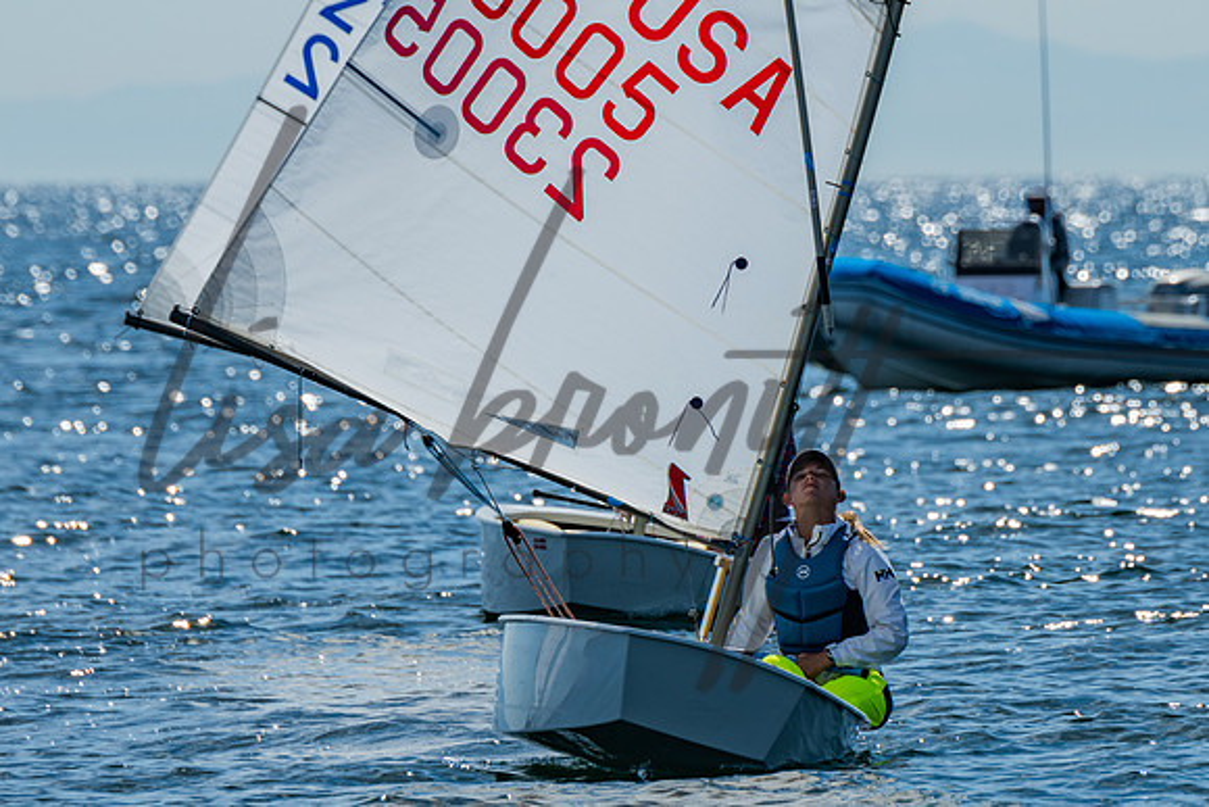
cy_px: 249
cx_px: 774
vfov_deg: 1.7
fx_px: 26436
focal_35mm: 787
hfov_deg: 2.6
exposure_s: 1/500
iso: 100
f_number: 8
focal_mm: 400
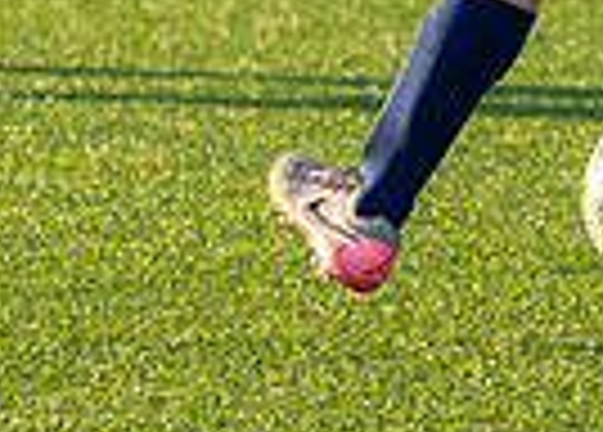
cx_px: 806
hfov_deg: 2.5
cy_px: -396
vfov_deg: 1.8
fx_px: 13766
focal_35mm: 803
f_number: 2.8
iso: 400
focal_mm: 117
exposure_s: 1/2500
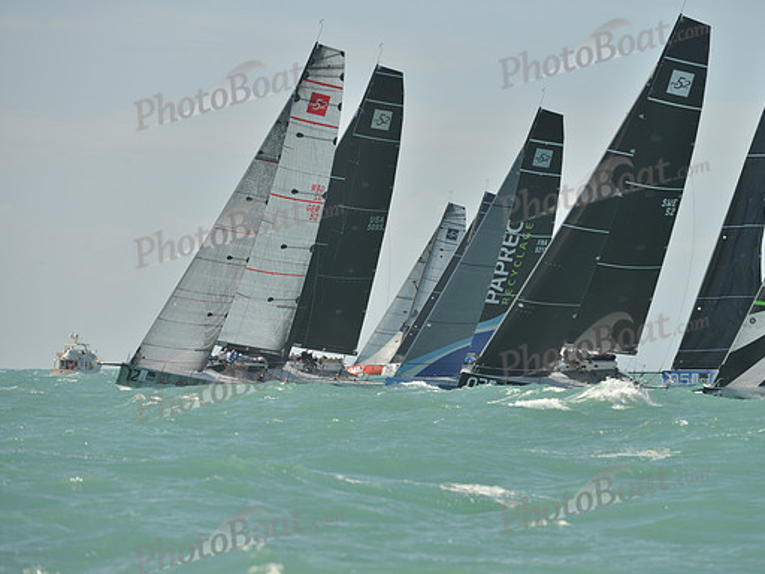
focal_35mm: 316
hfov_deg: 6.3
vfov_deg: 4.7
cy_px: 286
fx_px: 6983
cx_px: 423
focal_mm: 290
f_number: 7.1
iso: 280
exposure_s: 1/1250
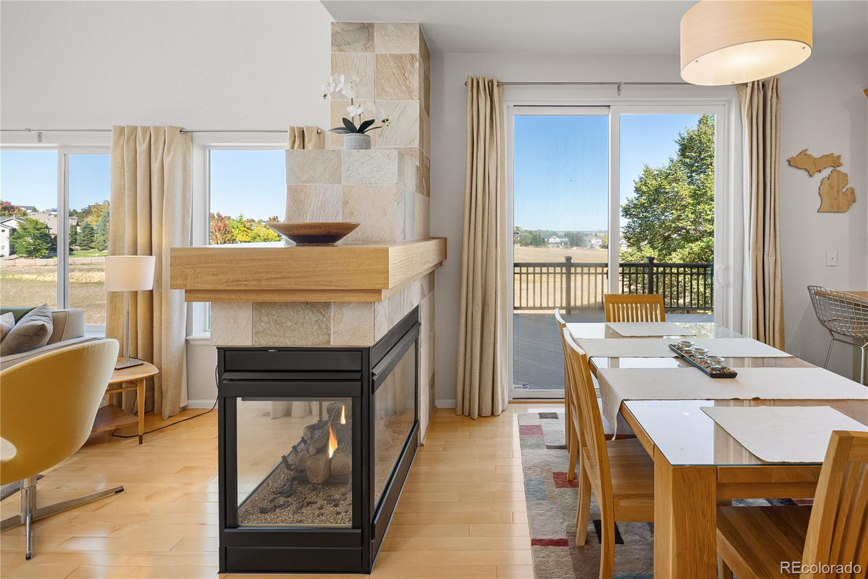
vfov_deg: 70.4
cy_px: 290
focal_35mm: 17
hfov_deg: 93.3
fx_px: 410
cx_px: 434
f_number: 8
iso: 400
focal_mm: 17
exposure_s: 1/25
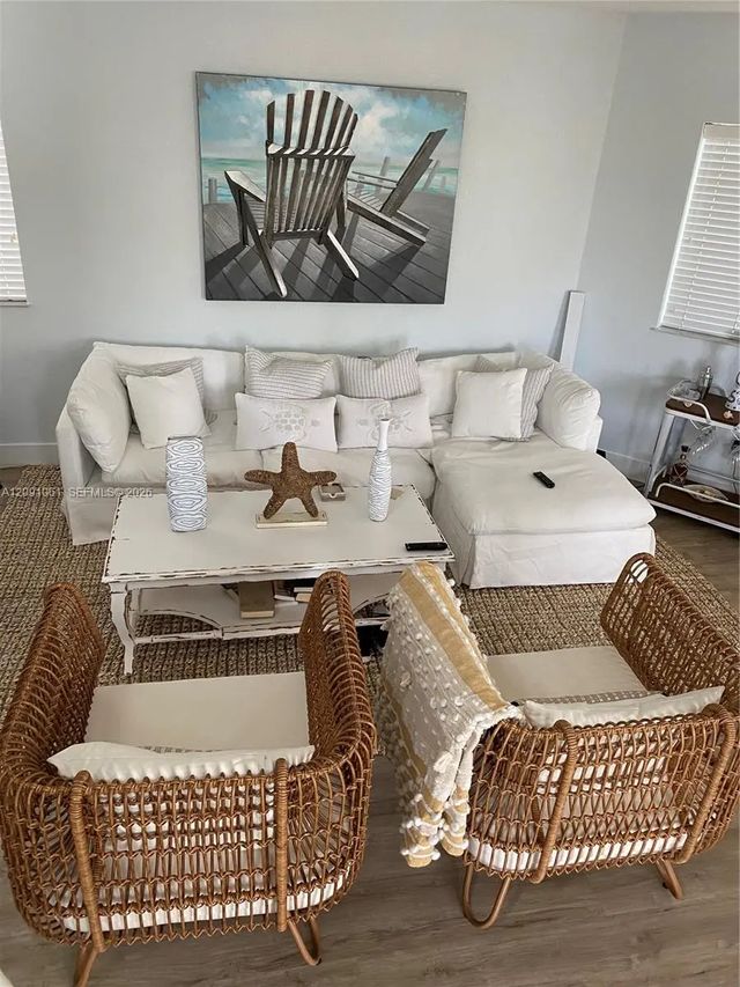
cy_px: 494
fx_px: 741
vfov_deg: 67.3
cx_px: 370
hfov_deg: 53.1
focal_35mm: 26
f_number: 1.8
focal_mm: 4.25
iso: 250
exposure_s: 1/60
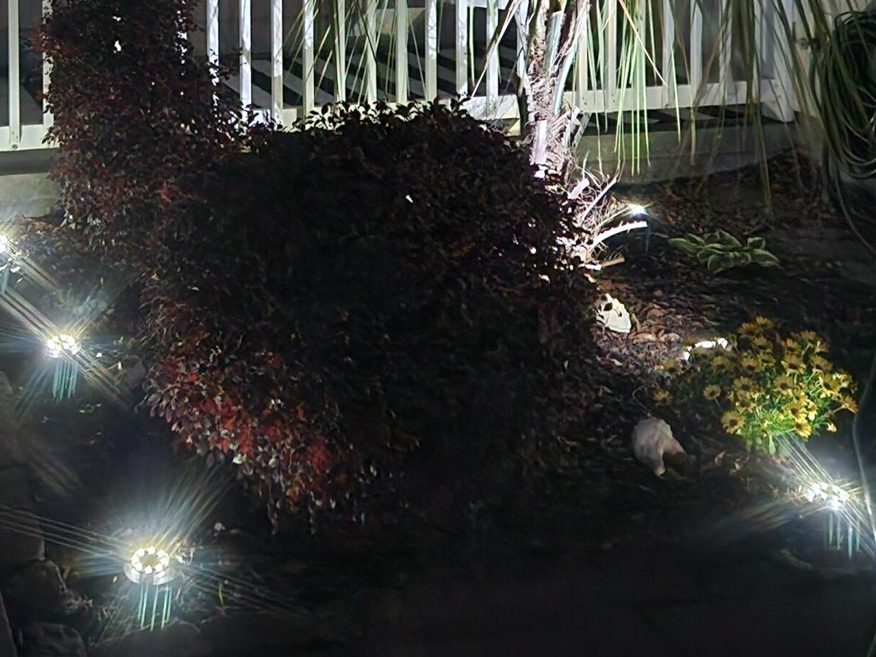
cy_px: -143
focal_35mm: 57
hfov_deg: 32.6
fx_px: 1442
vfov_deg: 23.4
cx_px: 140
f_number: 1.8
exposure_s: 1/9.99
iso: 1250
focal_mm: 5.4
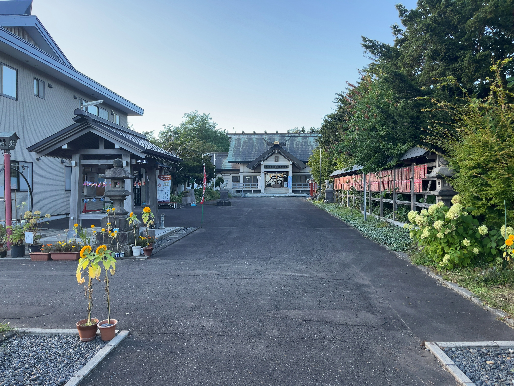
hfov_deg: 67.3
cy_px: 193
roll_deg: +0.7
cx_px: 257
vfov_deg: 53.1
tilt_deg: -1.3
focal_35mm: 26
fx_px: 386
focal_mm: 5.1
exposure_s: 1/336
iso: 50
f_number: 1.6
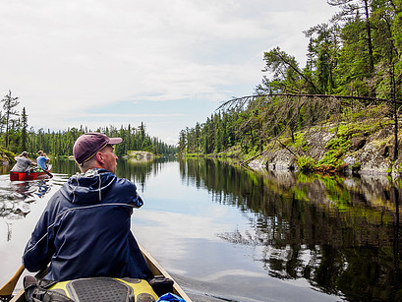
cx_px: 166
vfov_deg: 41.8
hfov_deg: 53.7
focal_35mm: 34
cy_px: 149
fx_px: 395
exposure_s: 1/200
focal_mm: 12
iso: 200
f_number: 8
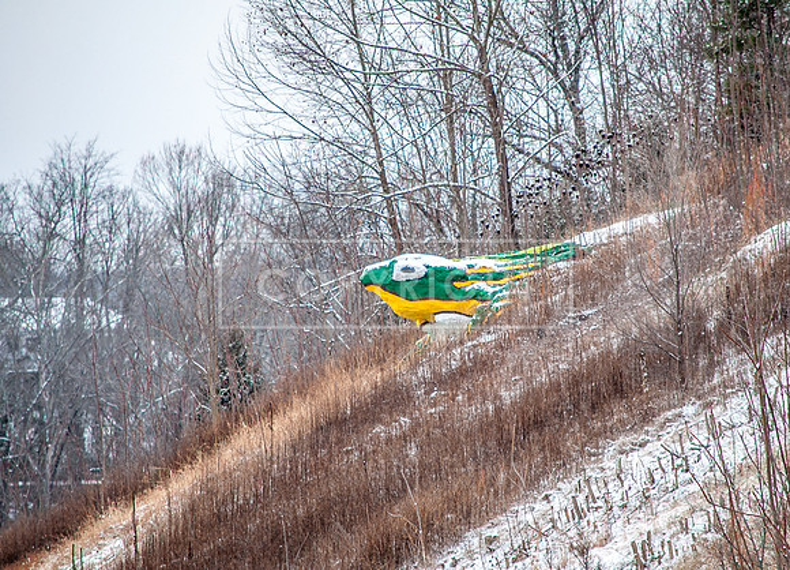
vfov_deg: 3.0
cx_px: 429
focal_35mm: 476
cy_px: 285
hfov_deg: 4.2
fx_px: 10704
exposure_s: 1/30
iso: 160
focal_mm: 300
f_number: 5.6
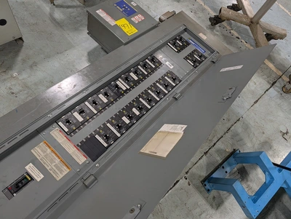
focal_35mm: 24
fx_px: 202
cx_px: 146
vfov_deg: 56.9
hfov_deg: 71.5
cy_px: 110
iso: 223
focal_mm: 6.9
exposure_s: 1/584
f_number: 1.68
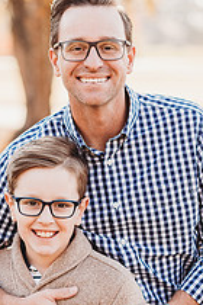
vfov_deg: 11.3
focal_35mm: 182
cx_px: 87
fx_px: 1539
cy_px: 222
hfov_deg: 7.5
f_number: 2.5
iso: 200
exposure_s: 1/640
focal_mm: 85
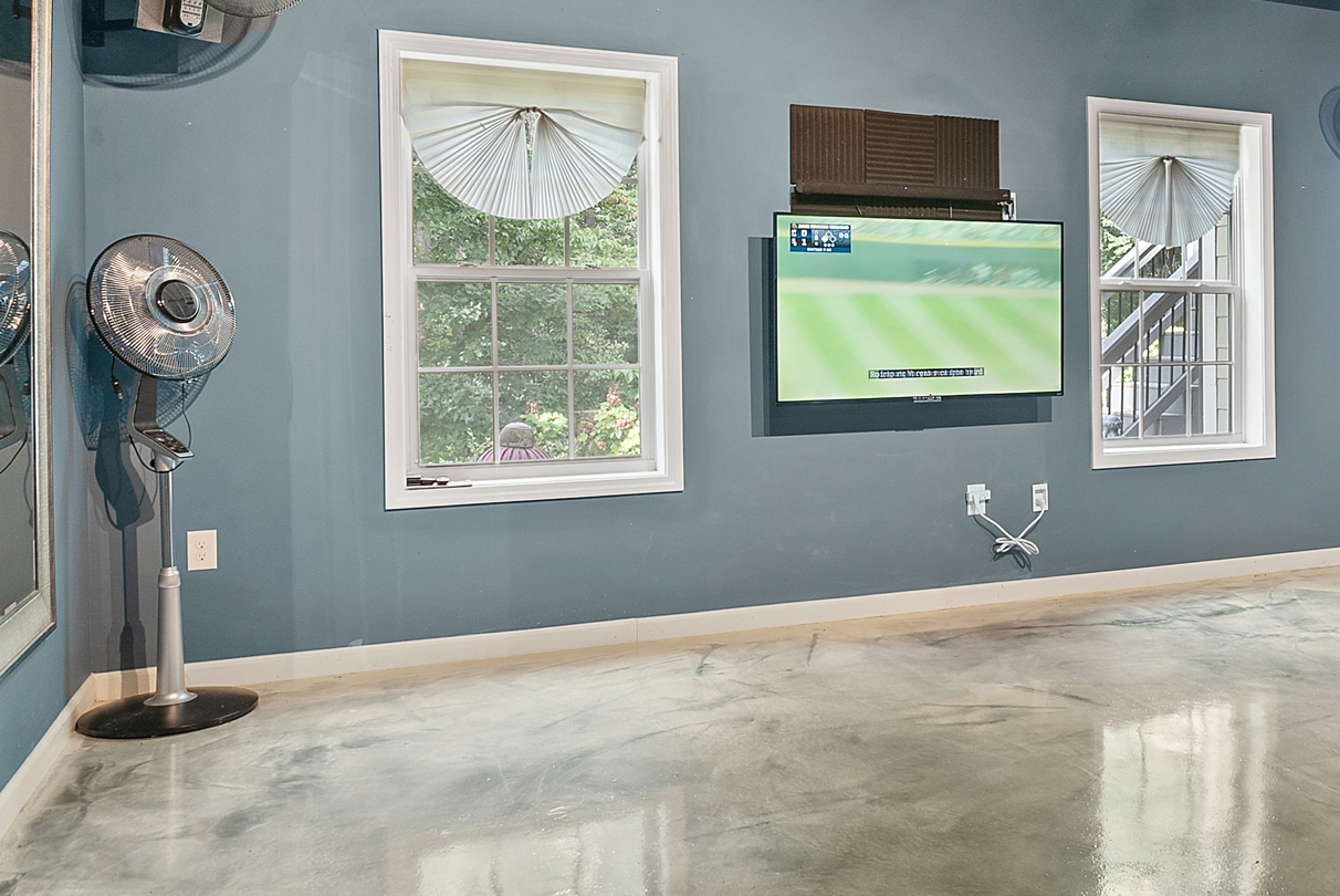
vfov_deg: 39.7
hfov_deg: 54.9
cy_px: 330
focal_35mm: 33
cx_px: 982
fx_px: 1229
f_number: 8
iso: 250
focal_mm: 16
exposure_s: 1/3
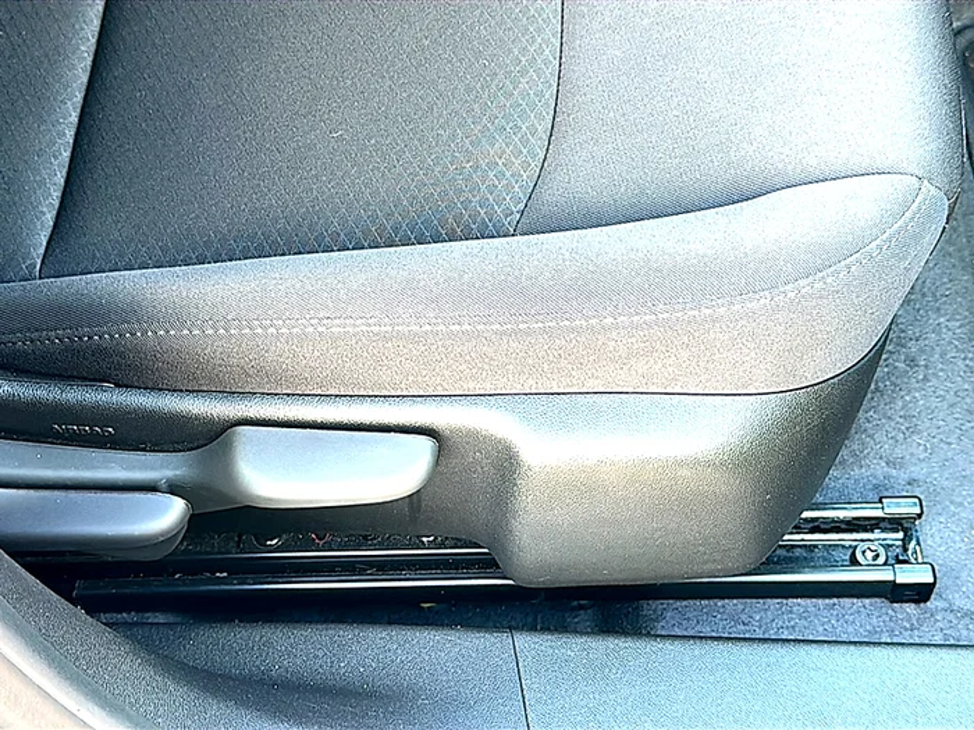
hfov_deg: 42.1
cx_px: 487
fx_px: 1266
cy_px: 365
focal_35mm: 45
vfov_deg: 32.2
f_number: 1.78
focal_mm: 6.86
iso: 64
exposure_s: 1/42
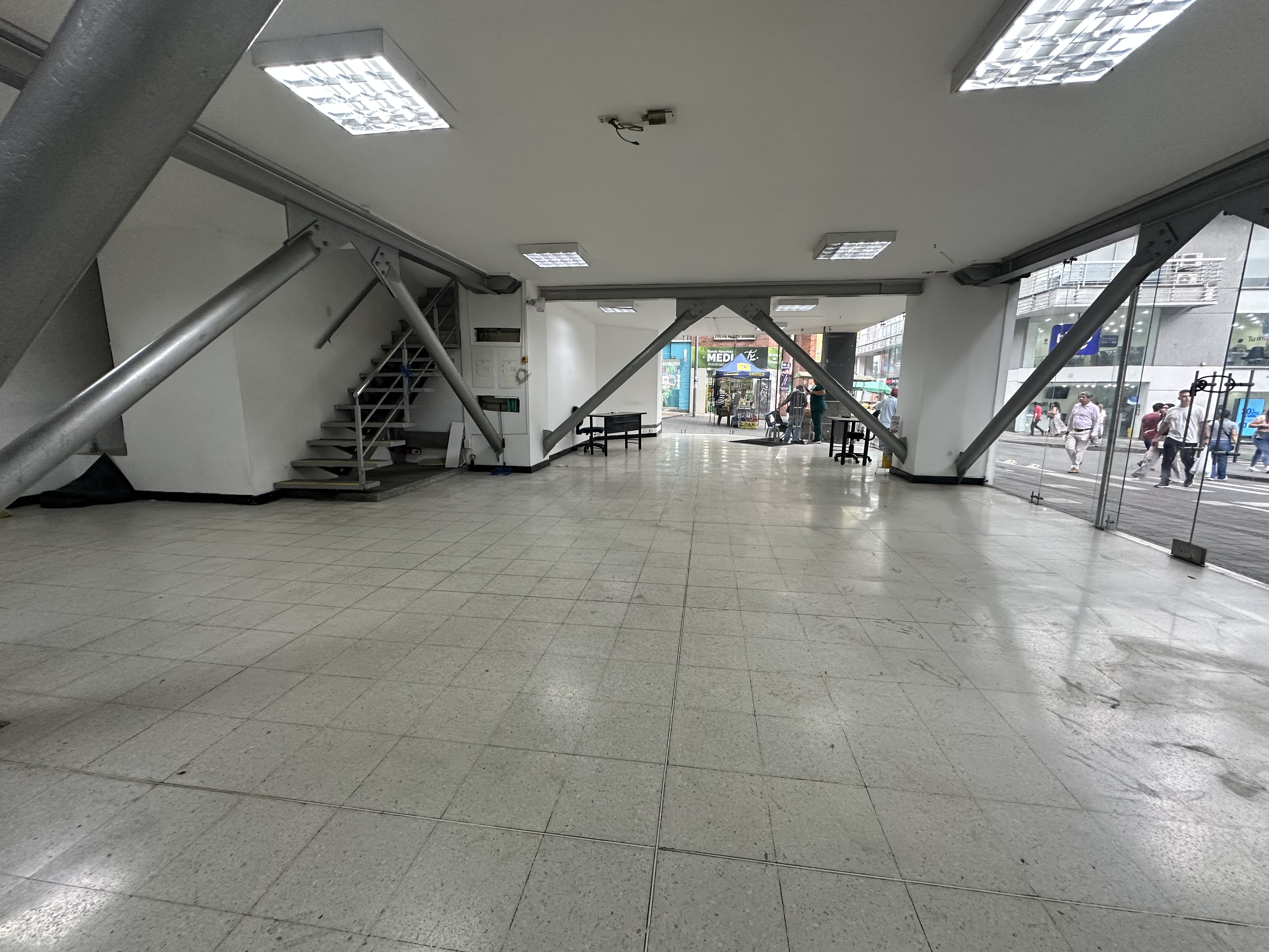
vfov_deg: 85.7
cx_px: 634
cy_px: 476
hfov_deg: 102.1
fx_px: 513
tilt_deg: -9.6
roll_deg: -1.4
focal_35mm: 14
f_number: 2.2
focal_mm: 2.22
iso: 250
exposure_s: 1/120
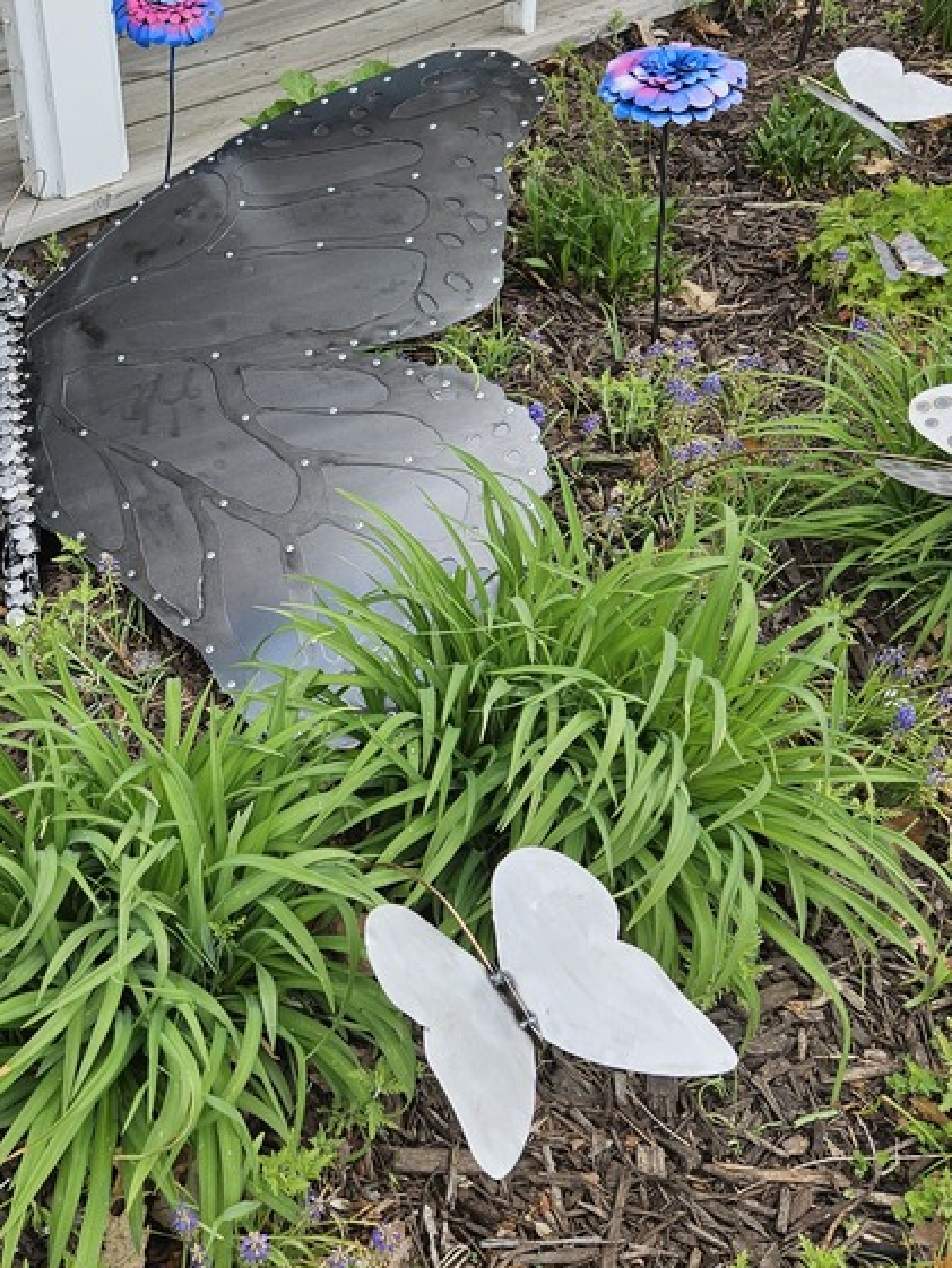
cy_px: 475
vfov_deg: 44.4
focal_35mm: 42
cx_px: 154
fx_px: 1540
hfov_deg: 33.1
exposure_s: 1/887
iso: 25
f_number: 1.8
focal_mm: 5.4
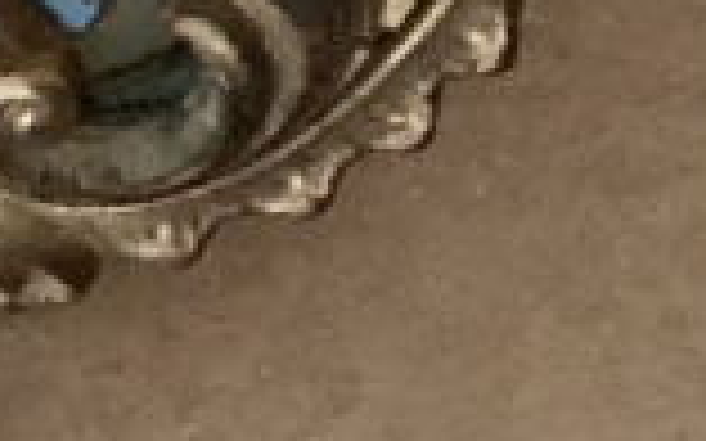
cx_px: -279
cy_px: -1300
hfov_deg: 8.2
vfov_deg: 4.8
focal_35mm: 251
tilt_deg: -51.8
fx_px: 4828
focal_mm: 3.3
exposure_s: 1/25
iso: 500
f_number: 2.4
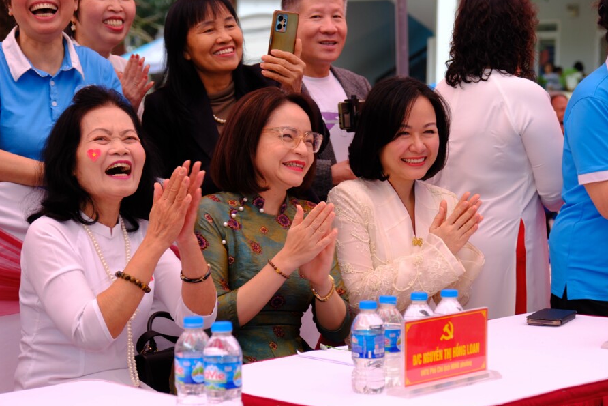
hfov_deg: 21.9
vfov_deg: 14.7
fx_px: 1571
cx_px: 324
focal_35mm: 93
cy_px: 212
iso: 250
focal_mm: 55
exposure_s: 1/160
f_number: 4
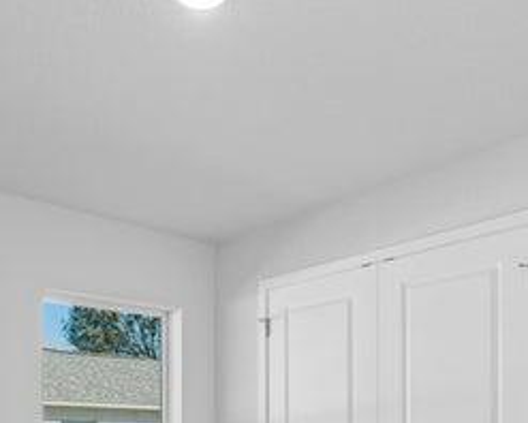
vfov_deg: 32.4
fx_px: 641
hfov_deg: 44.7
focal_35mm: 41
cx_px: 239
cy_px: 459
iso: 320
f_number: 8
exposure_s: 1/30
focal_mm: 10
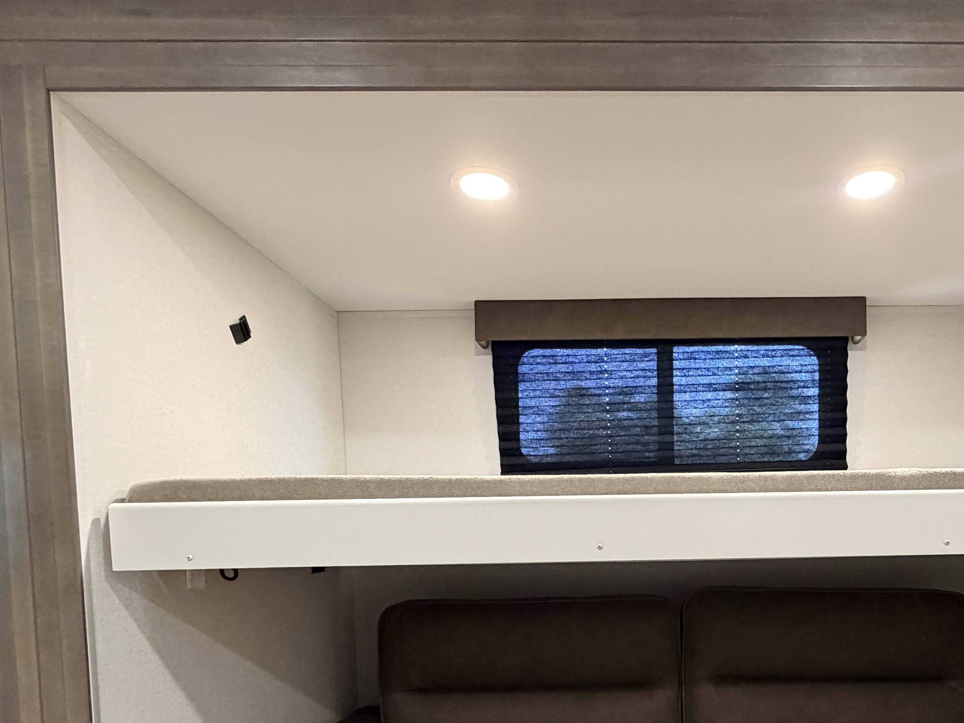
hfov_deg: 67.0
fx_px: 696
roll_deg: +3.1
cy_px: 570
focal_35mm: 25
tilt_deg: -3.2
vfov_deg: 51.7
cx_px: 663
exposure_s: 1/60
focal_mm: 2.22
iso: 500
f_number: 2.2
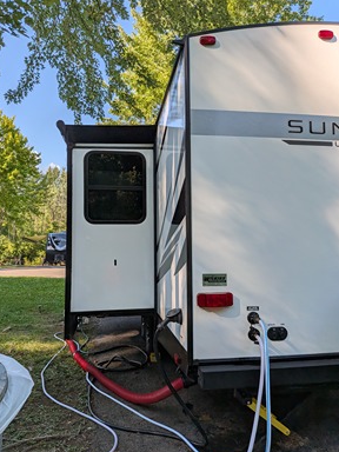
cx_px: 166
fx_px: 326
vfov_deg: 69.4
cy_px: 228
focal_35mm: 25
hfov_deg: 54.9
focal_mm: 4.53
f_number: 1.7
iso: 37
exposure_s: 1/873
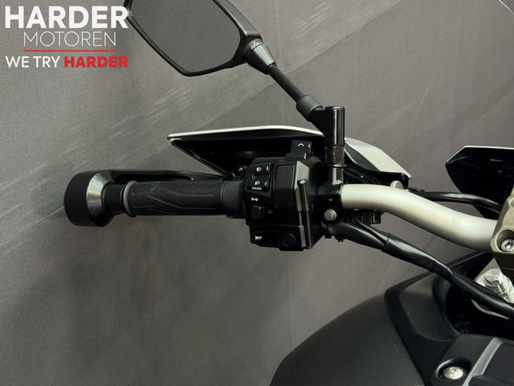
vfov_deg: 30.3
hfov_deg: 39.7
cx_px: 257
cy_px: 193
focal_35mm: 48
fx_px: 713
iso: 160
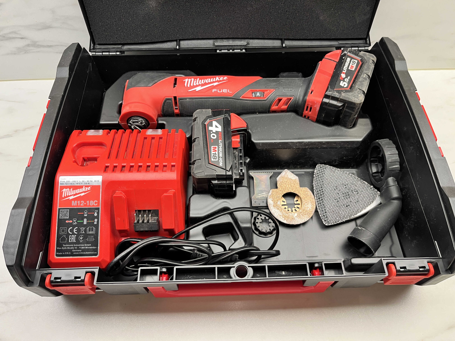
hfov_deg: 67.3
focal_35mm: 26
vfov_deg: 53.1
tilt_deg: -58.8
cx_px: 228
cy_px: 170
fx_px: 342
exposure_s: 1/50
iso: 100
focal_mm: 5.1
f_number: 1.6
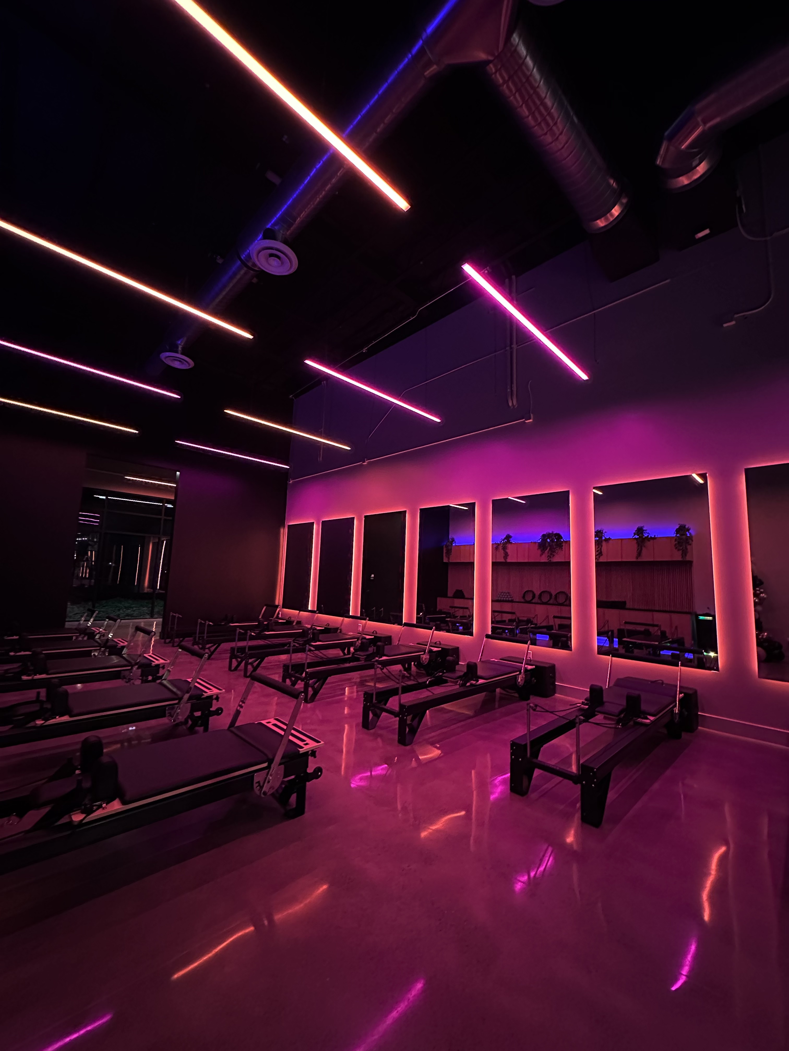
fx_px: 425
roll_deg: -2.8
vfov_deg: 102.1
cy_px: 526
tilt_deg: +7.8
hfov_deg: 85.7
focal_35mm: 14
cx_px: 394
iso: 1250
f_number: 2.2
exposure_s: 1/30
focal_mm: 2.22
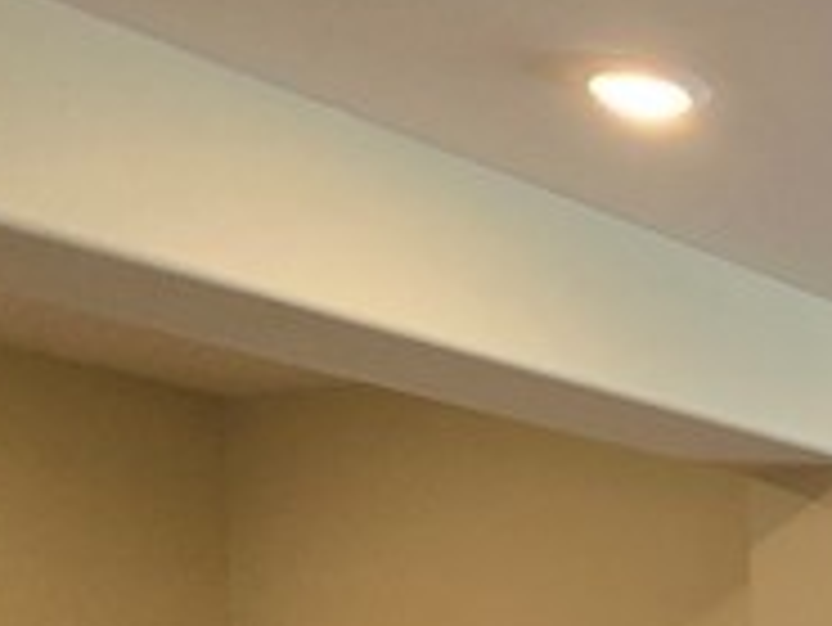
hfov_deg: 17.5
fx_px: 1732
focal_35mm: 72
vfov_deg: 18.2
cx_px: 1736
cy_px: 946
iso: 80
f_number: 2.2
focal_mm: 2.2
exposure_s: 1/60
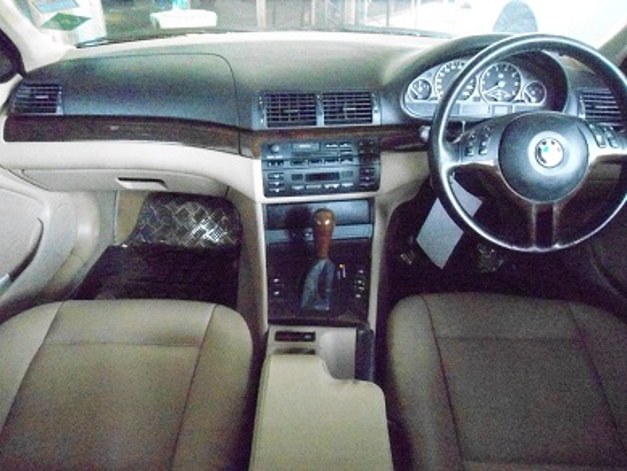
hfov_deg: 67.3
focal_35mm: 26
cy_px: 236
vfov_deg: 53.1
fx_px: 471
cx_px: 314
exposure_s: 1/30
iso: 3200
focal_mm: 4.7
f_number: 2.8
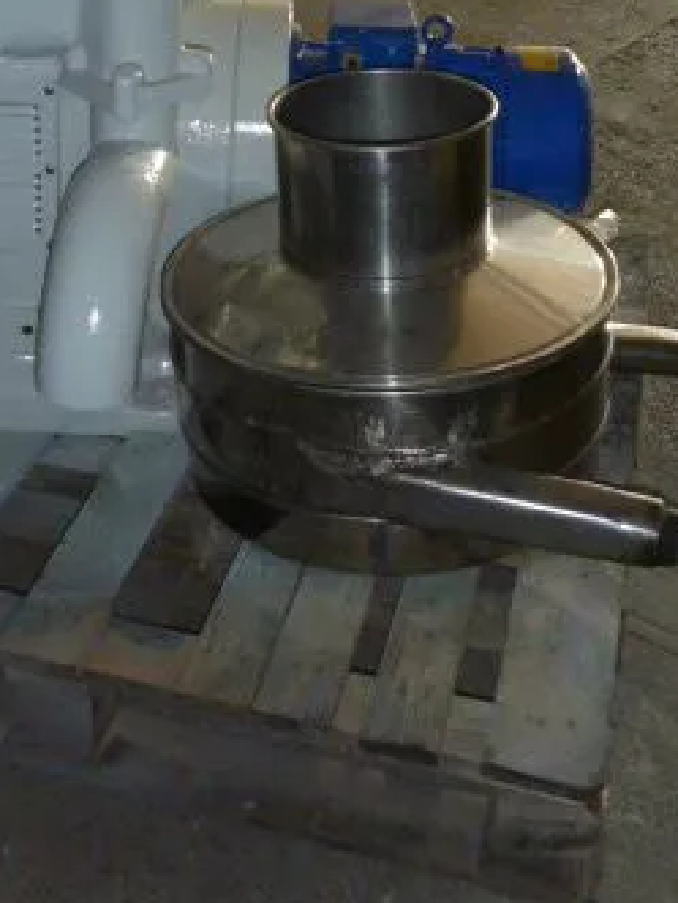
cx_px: 207
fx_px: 1410
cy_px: 141
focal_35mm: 54
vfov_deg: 34.1
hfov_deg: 26.8
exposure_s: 1/30
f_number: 3.3
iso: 320
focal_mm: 4.9
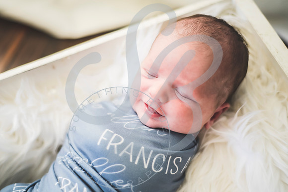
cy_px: 96
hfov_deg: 39.6
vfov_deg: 27.0
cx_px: 144
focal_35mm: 50
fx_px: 400
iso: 800
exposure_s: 1/125
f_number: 1.8
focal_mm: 50
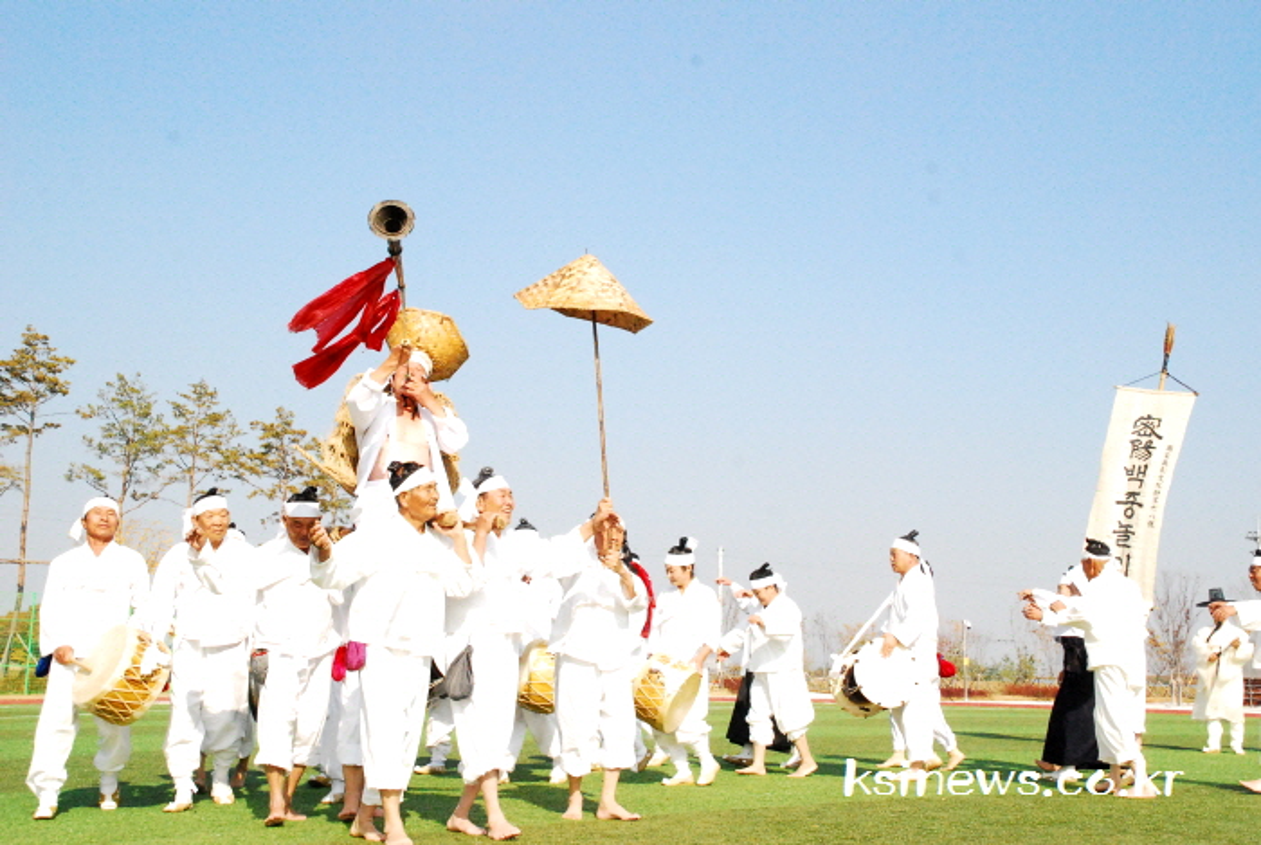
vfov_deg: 29.0
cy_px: 422
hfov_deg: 42.3
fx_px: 1631
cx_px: 630
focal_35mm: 46
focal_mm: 31
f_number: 13
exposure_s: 1/2000
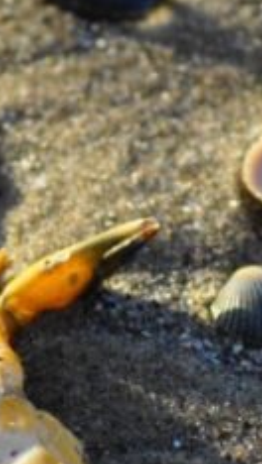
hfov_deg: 1.4
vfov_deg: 2.4
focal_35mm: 885
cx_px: 129
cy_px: 335
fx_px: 10907
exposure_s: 1/320
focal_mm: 200
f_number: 5.6
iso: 160
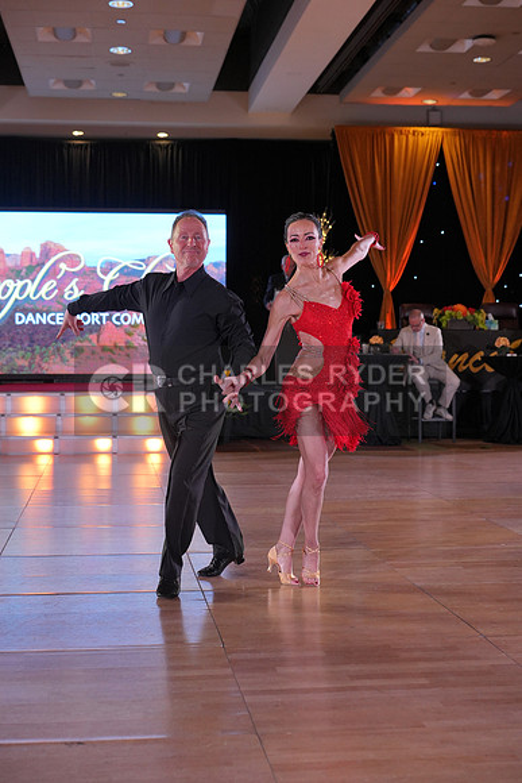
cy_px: 392
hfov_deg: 26.0
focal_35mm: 52
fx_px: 1130
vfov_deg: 38.2
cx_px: 261
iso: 1250
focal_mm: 52
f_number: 4
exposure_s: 1/400
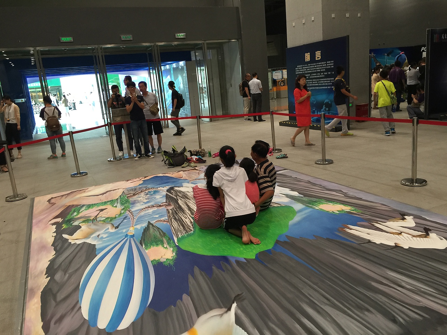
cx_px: 224
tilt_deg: -11.9
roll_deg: +4.0
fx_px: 374
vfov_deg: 48.2
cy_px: 168
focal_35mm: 29
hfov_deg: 61.7
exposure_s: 1/17
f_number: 2.2
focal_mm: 4.15
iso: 50
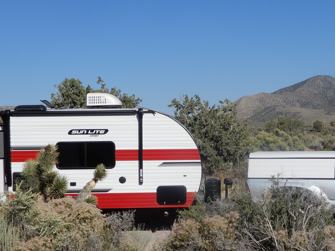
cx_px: 224
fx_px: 648
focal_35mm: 67
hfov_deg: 28.8
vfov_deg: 21.9
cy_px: 137
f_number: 4
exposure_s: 1/1600
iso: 80
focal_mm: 7.5
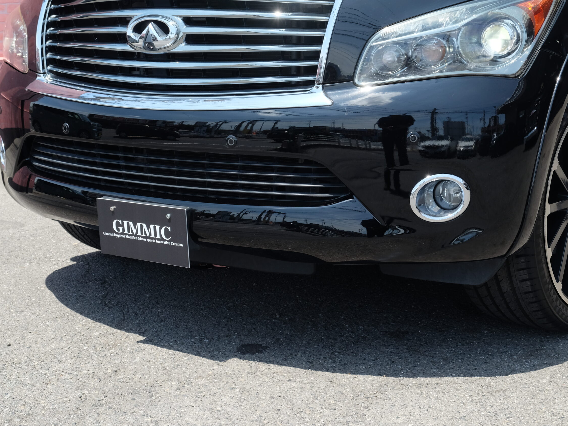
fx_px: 919
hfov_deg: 34.3
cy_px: 212
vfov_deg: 26.1
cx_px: 271
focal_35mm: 56
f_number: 6.4
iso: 400
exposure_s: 1/400
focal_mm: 34.3
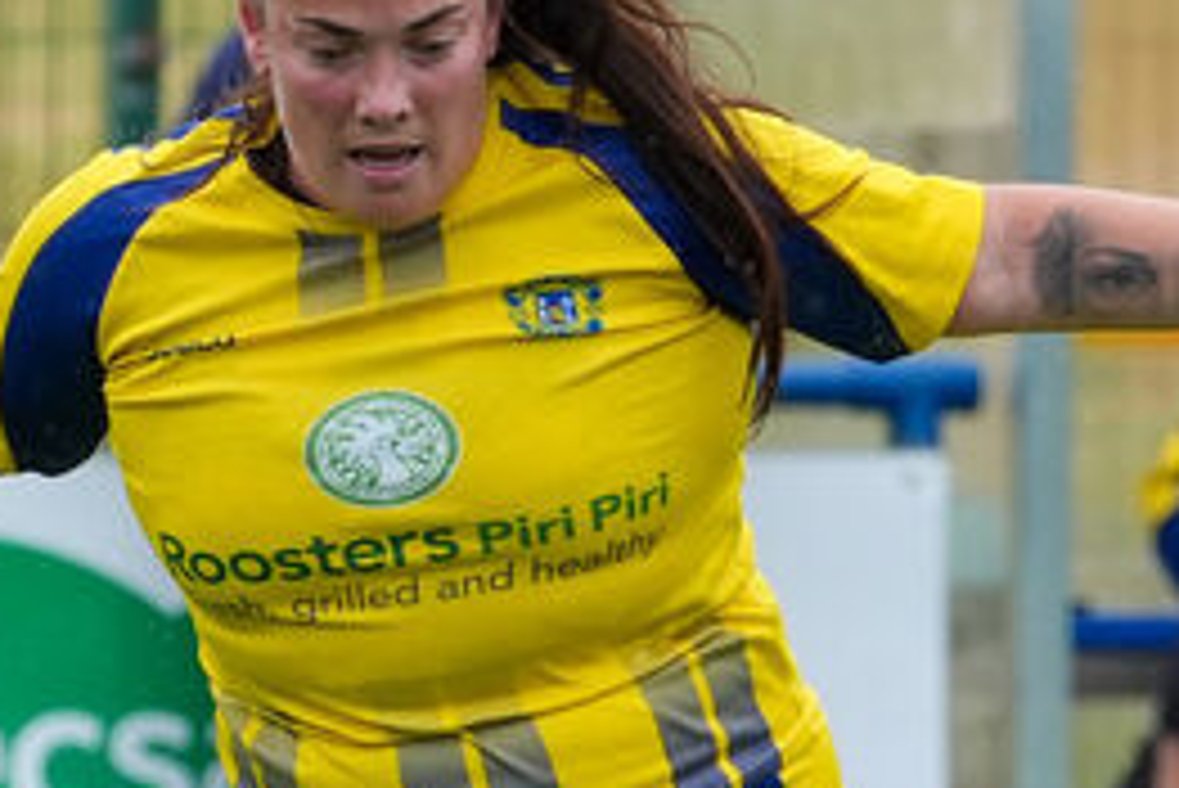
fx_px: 56097
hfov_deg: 1.2
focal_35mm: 1712
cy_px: 711
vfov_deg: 0.8
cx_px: 436
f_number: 8
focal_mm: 374
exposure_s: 1/1000
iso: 1000
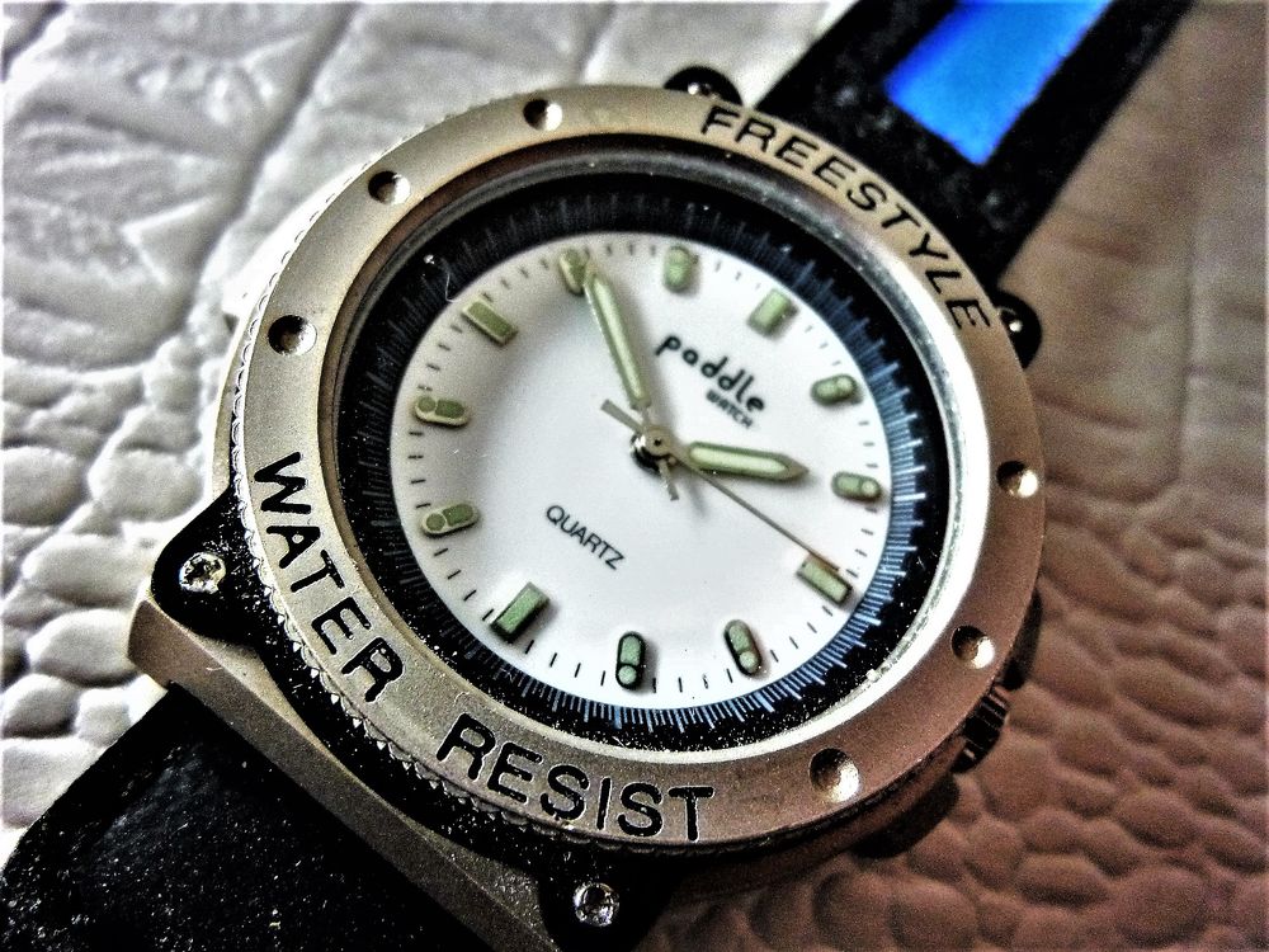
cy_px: 476
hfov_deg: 69.4
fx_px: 916
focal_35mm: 25
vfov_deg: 54.9
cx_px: 634
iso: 400
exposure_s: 1/25
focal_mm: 4.5
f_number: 3.3
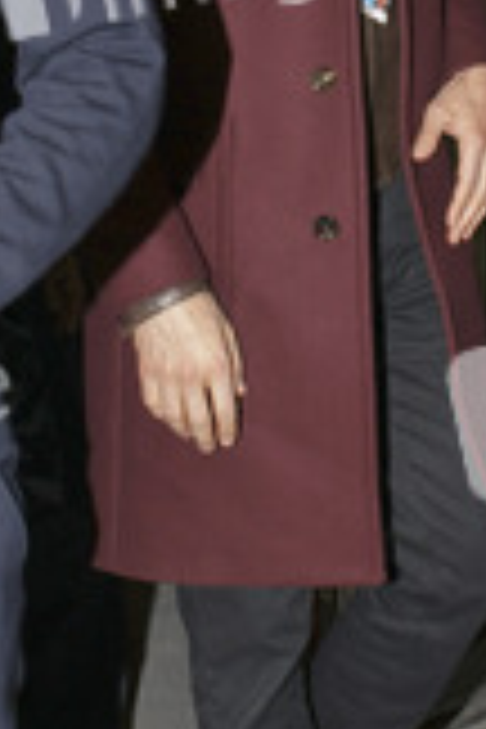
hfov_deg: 15.4
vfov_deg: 22.6
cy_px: 171
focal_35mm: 89
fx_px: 1802
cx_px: 272
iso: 400
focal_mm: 24
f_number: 5.6
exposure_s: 1/60
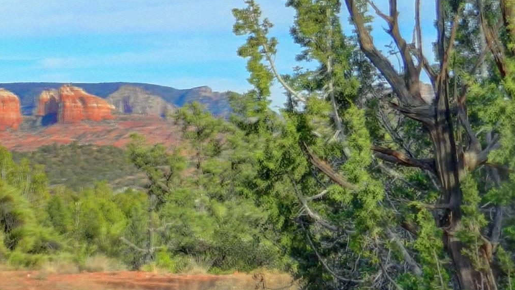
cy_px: 120
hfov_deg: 20.0
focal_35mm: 104
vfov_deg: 11.6
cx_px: 5
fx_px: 1420
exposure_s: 1/800
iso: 160
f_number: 3.7
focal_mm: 5.6
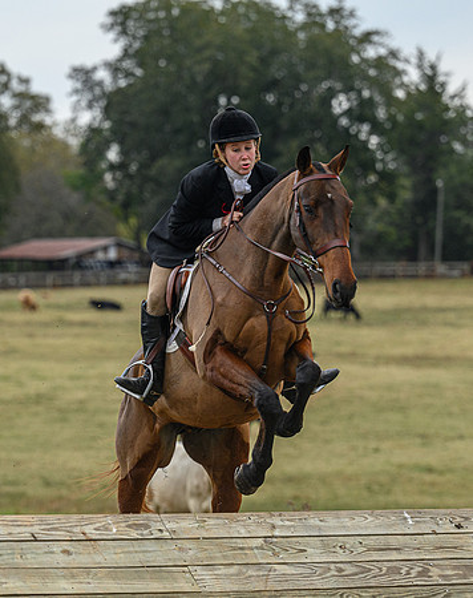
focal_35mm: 274
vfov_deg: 7.1
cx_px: 121
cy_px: 414
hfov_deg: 5.6
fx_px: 4828
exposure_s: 1/800
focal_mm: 140
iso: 500
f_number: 3.5
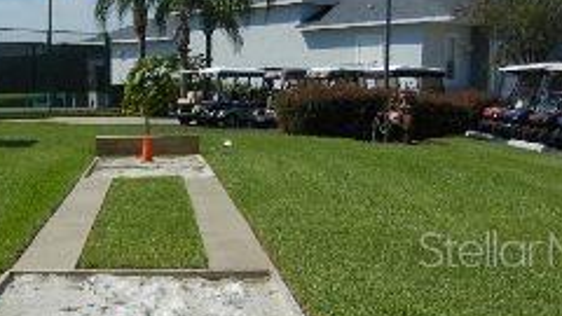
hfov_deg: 33.4
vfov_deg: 19.5
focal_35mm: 61
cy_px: 248
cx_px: 115
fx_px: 909
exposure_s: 1/762
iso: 160
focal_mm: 5.4
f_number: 7
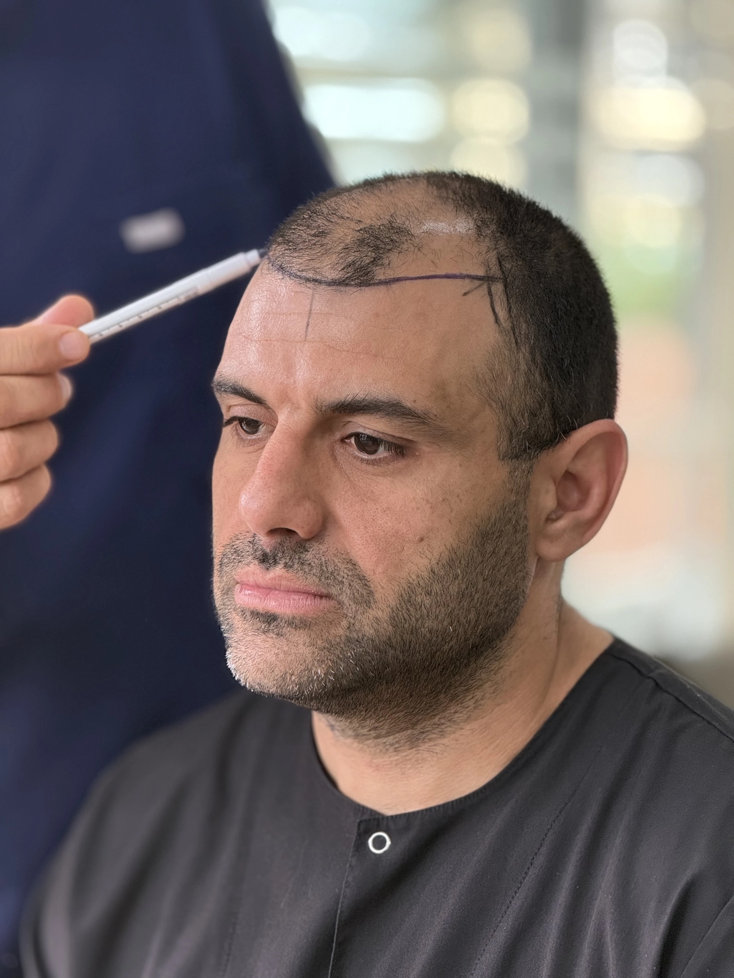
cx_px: 367
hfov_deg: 12.3
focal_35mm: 120
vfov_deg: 16.4
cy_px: 489
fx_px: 3393
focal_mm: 15.66
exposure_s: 1/100
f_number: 2.8
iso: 320
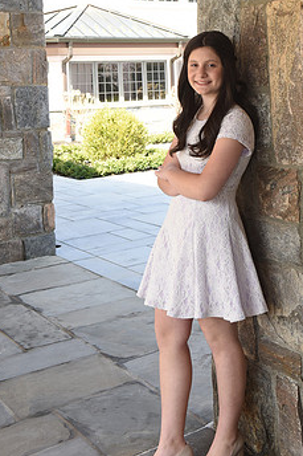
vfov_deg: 36.2
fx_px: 682
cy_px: 123
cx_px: 198
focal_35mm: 54
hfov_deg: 24.9
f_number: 9
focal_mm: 32
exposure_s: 1/160
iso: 800
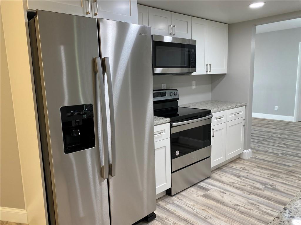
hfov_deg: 67.3
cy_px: 112
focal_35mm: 26
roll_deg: +1.9
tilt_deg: -10.5
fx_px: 226
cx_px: 150
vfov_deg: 53.1
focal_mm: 4.25
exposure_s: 1/60
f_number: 1.8
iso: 64
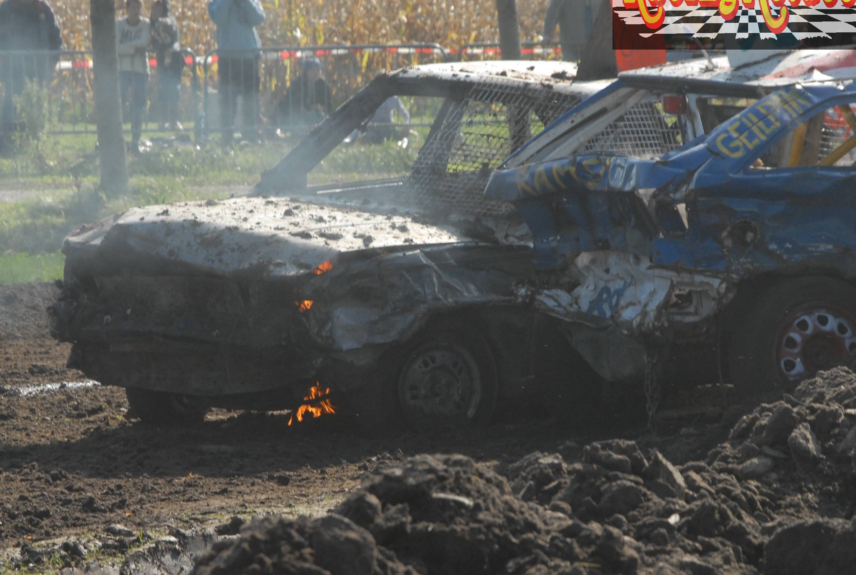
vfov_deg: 6.4
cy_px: 286
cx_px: 369
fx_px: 5099
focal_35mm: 214
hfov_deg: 9.6
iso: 400
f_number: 10
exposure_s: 1/400
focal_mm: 120
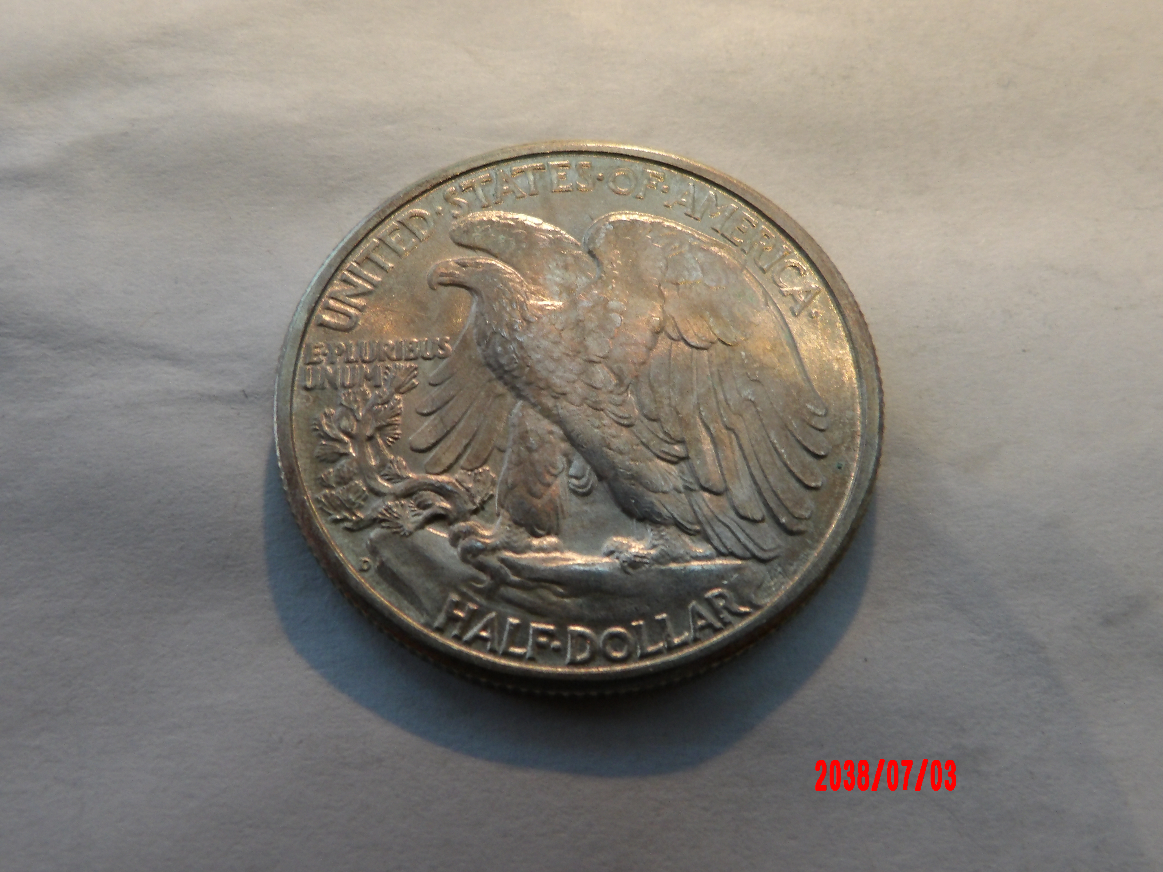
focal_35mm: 34
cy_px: 436
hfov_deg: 54.0
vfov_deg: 41.8
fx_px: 1142
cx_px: 582
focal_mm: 6.2
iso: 284
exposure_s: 1/15
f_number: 4.5
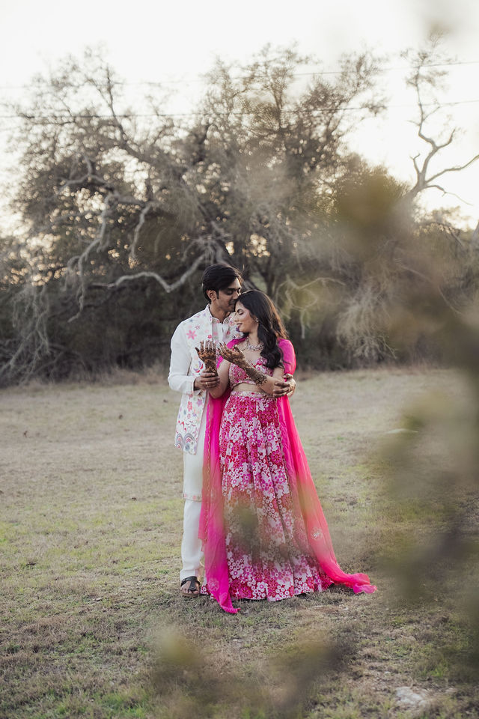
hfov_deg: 19.5
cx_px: 240
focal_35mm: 70
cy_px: 360
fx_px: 1397
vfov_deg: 28.8
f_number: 2.8
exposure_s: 1/1000
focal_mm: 70
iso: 640
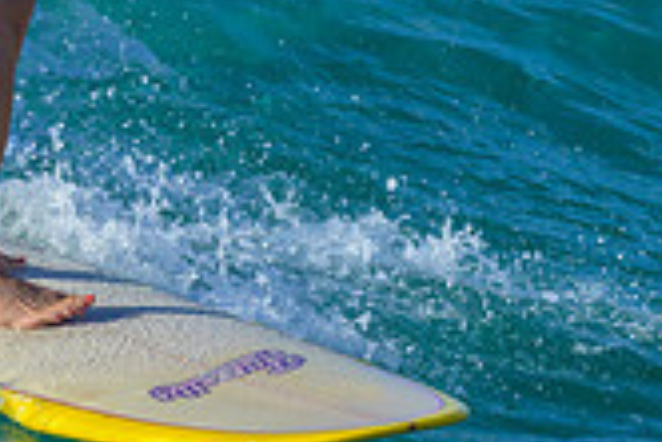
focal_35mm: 3594
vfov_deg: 0.4
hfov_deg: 0.6
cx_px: 421
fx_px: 66146
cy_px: -337
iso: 320
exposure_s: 1/2000
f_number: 6.3
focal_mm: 800
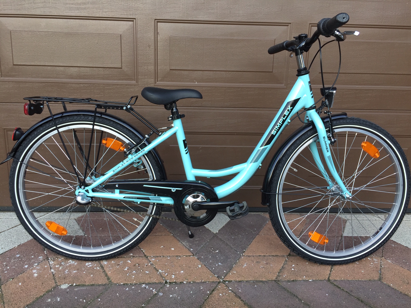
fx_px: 344
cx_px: 206
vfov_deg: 48.2
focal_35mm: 29
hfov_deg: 61.7
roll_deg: -1.8
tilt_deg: -13.1
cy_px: 154
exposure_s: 1/100
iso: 40
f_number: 2.2
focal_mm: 4.15
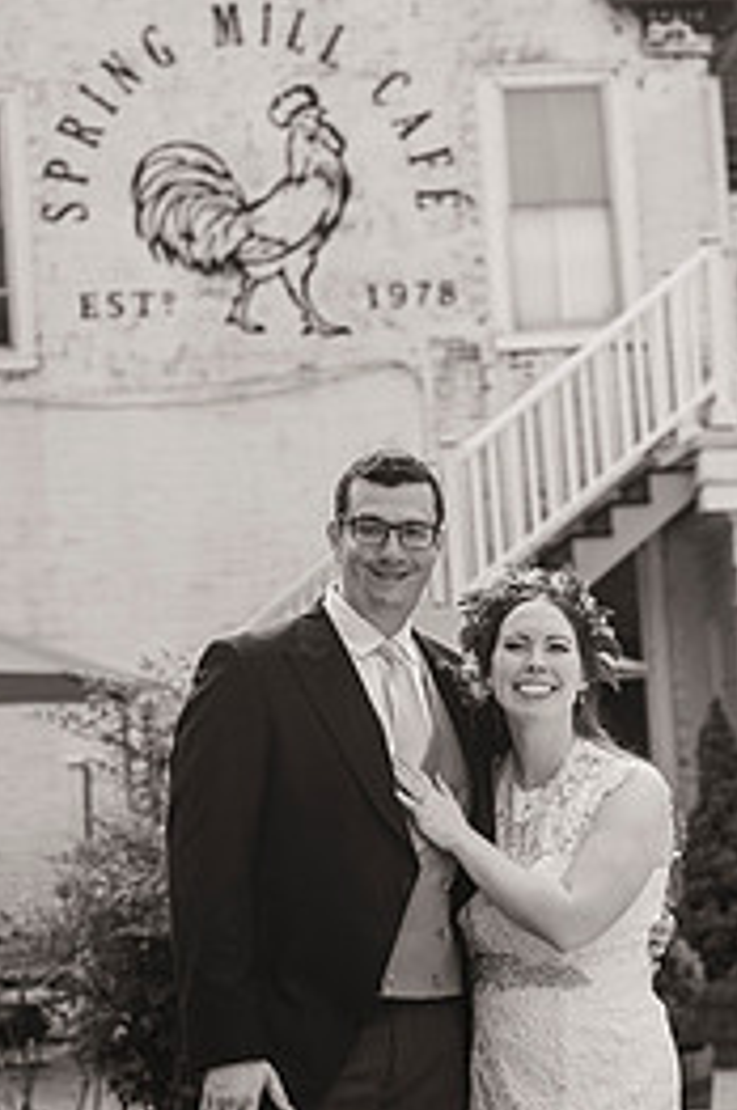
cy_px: 741
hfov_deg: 15.8
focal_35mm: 86
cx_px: 398
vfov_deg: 23.6
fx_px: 2648
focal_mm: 50
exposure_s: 1/2500
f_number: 3.2
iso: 400
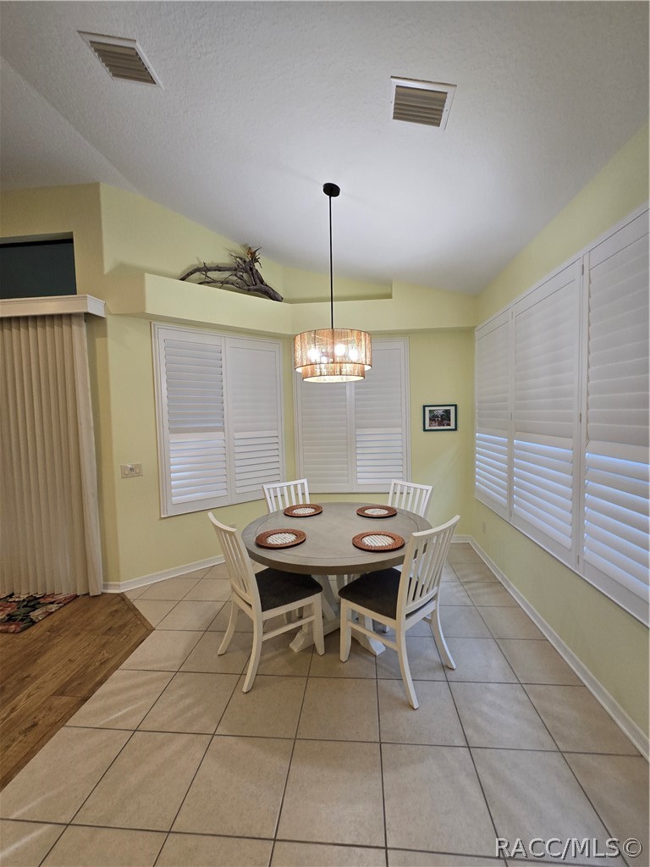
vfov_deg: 106.2
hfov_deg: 89.9
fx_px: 325
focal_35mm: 13
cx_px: 325
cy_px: 434
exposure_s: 1/60
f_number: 2.2
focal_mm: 2.2
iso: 125
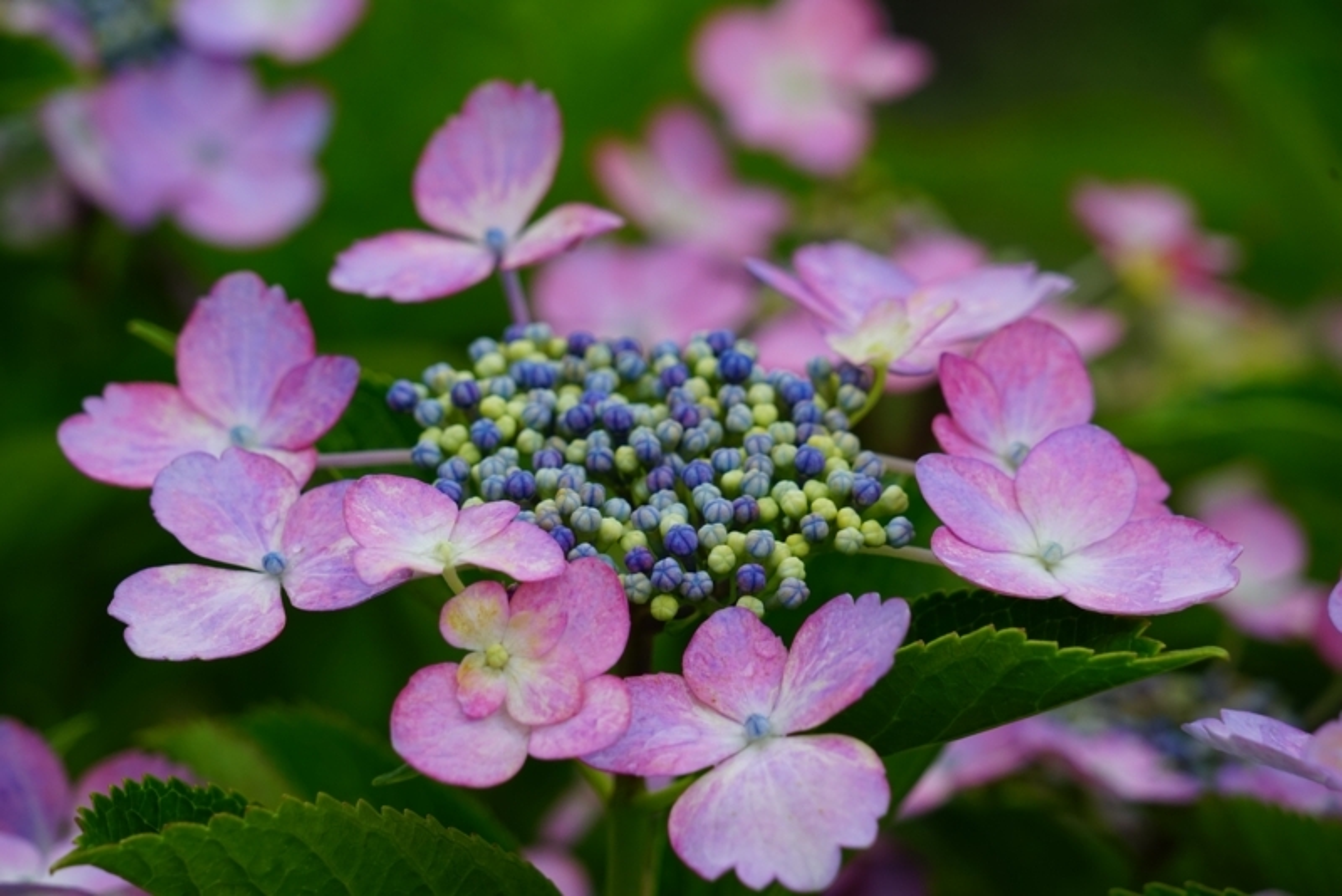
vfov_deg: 5.7
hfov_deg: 8.6
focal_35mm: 240
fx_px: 8949
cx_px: 671
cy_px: 448
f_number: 9.5
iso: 640
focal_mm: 240
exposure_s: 1/250
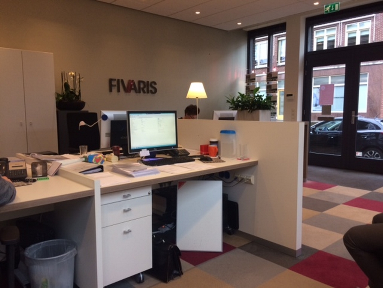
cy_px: 144
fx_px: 321
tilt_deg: -6.6
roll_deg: +2.6
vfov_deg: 48.2
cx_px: 192
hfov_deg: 61.7
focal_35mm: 29
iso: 80
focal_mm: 4.15
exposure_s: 1/33
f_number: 2.2
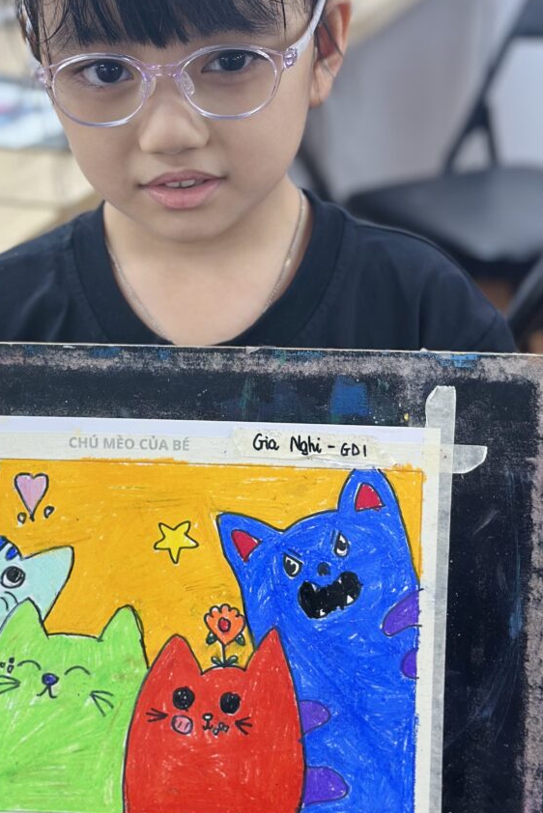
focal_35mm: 79
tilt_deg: -22.3
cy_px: 355
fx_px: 1786
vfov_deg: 25.6
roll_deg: +2.1
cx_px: 161
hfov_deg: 17.2
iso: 80
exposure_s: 1/100
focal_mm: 6.86
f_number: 1.78
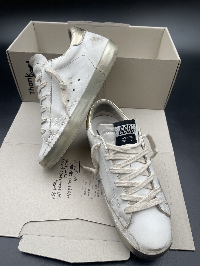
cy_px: 133
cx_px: 100
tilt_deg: -49.6
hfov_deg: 53.1
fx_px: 200
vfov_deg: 67.3
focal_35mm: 26
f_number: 1.6
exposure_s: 1/611
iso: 32
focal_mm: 5.1
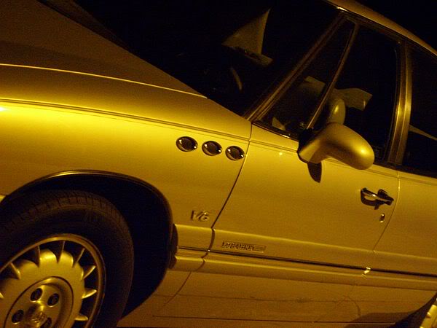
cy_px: 164
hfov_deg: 18.5
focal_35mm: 106
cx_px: 218
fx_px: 1338
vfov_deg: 14.0
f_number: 4.9
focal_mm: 17.4
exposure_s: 1/3
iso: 400
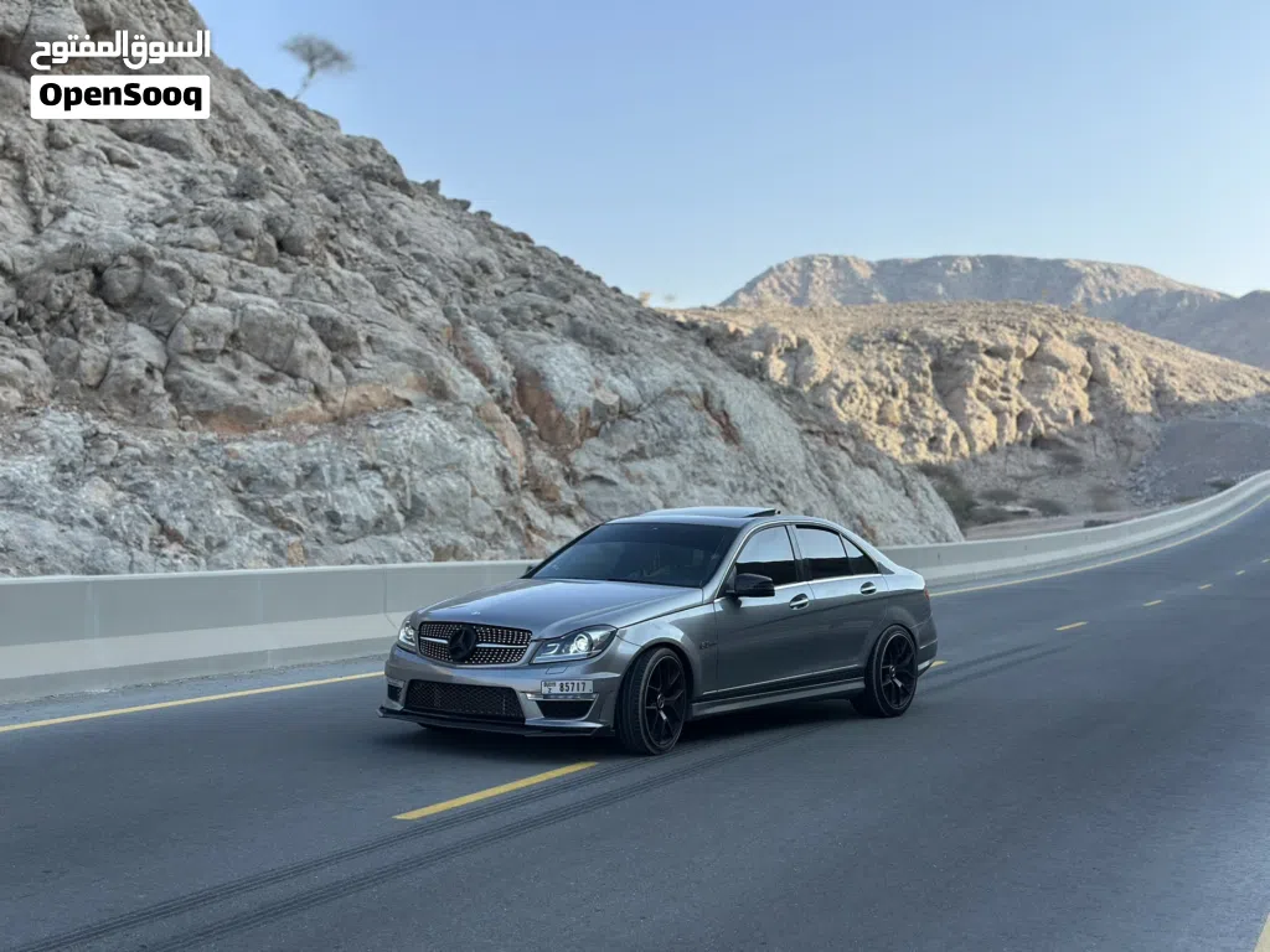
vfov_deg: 30.3
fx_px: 1761
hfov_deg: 39.7
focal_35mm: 48
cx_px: 635
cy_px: 476
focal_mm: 6.86
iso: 80
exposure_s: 1/1289
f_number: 1.78
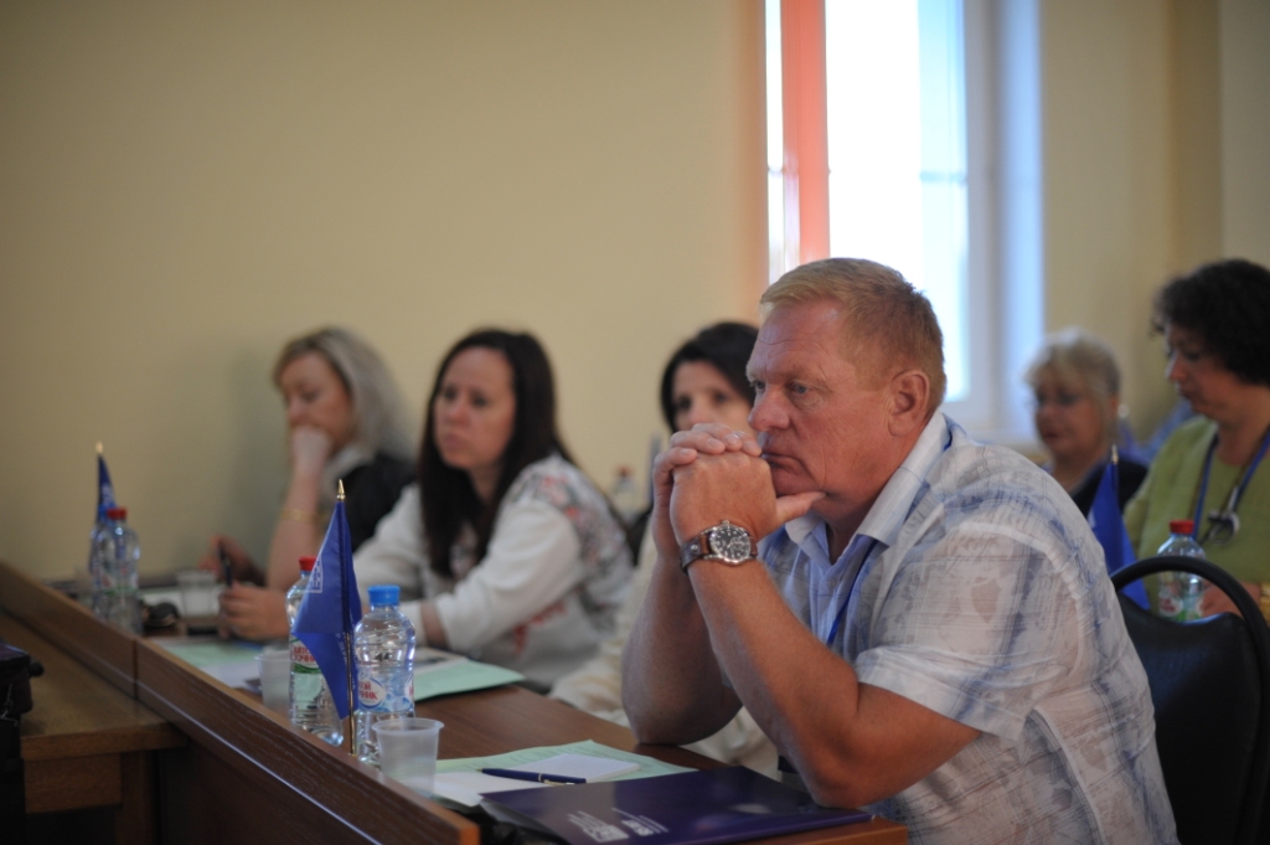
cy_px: 422
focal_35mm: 50
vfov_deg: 26.9
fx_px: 1762
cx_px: 635
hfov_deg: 39.6
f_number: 1.4
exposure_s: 1/1000
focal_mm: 50
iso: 1000
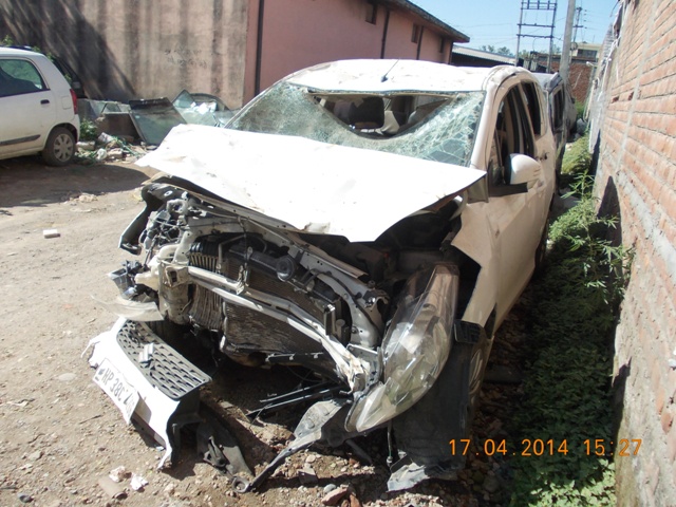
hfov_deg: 63.4
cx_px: 338
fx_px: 547
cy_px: 254
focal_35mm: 28
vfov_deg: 49.7
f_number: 5.4
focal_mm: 4
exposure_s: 1/250
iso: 80
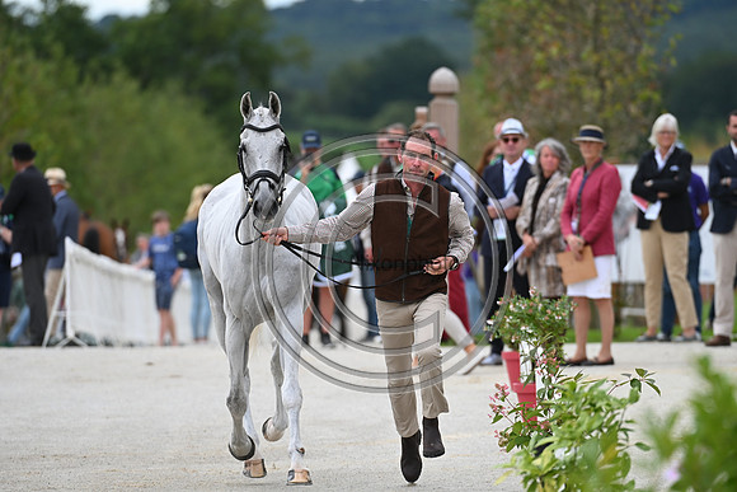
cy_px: 246
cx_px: 368
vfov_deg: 3.4
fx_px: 8190
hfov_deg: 5.2
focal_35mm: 400
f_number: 5.6
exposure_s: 1/1250
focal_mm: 400
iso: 500
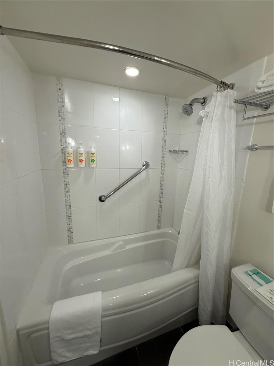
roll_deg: -2.4
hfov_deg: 85.7
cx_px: 137
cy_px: 183
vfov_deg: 102.1
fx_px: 148
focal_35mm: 14
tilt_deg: -11.0
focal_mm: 2.22
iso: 250
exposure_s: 1/120
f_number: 2.2
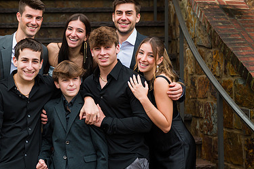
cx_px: 72
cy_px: 85
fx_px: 670
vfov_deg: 14.4
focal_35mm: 95
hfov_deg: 21.3
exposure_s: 1/500
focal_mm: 58
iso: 320
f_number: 4
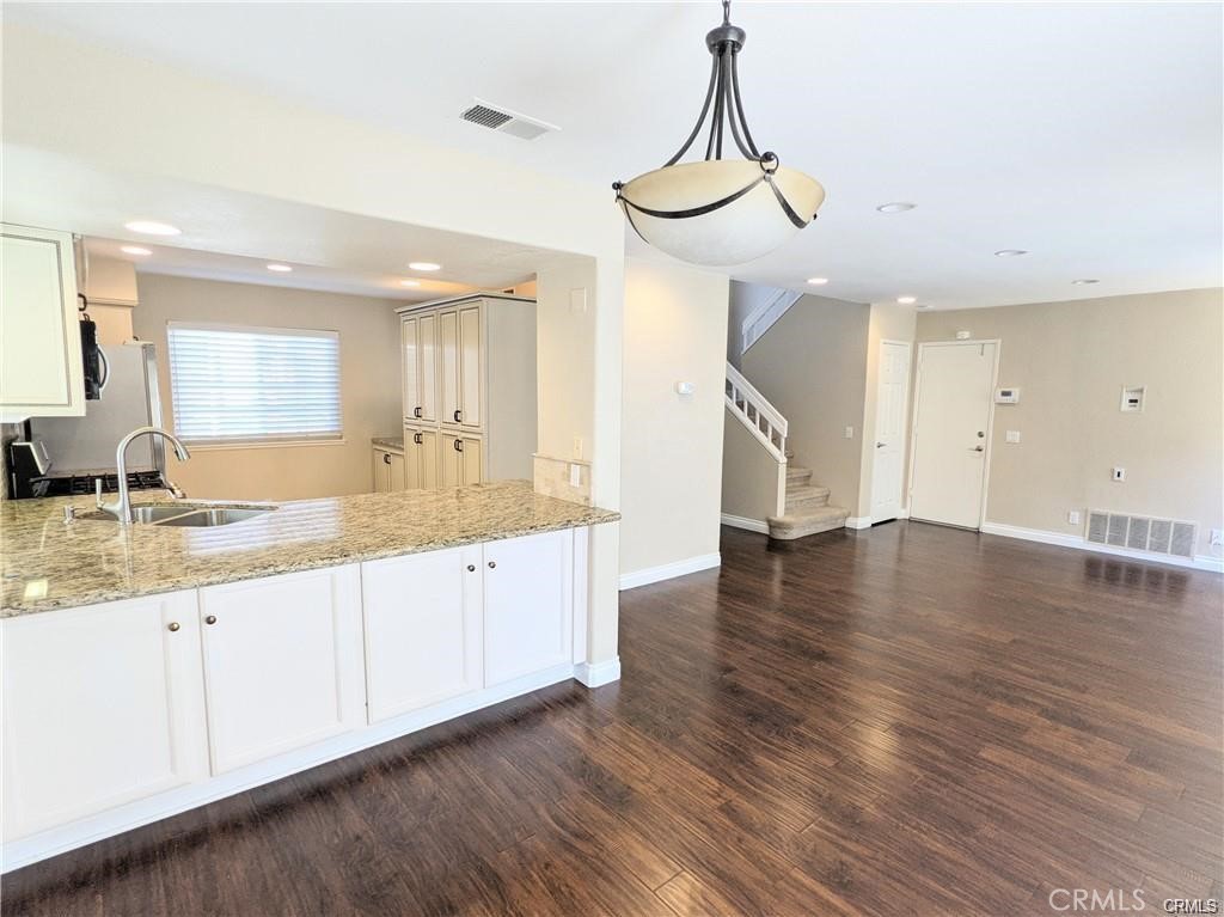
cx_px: 612
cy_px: 458
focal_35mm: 16
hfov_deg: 94.5
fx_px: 565
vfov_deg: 78.1
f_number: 2.2
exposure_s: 1/90.1
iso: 151
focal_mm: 2.22
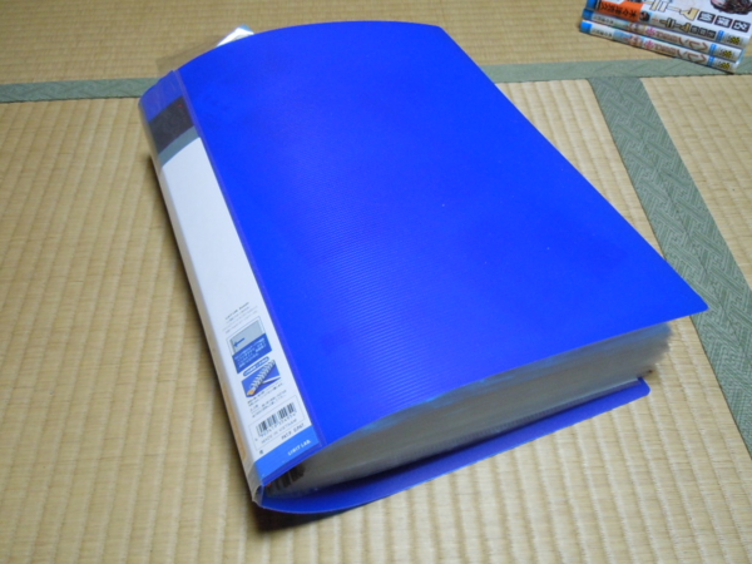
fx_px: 652
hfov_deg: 60.0
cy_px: 282
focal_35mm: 30
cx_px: 376
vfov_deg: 46.8
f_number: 3.5
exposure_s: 1/20
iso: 400
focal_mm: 5.4
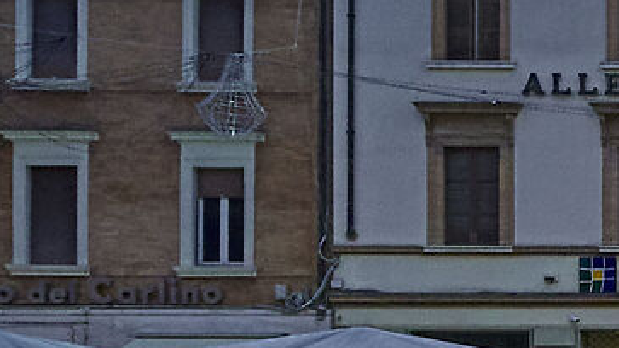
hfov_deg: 16.9
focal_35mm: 93
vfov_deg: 12.6
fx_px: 1534
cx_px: 1240
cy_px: 447
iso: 2500
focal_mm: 9
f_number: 2.8
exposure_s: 1/125
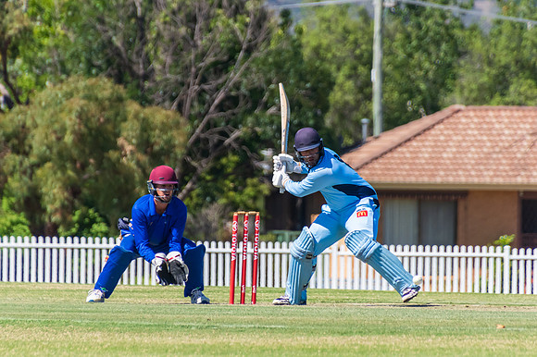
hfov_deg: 2.6
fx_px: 12010
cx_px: 273
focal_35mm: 806
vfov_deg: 1.7
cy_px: 117
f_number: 7.1
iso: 320
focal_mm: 400
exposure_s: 1/1600
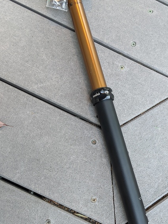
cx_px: 112
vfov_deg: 48.9
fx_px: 246
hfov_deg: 37.3
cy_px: 124
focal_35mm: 38
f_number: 1.8
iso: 149
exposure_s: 1/24
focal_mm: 4.44
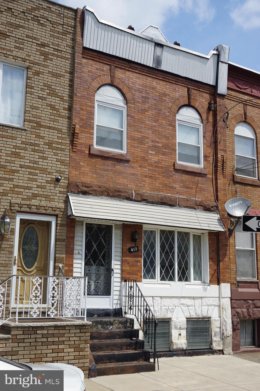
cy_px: 196
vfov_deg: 46.4
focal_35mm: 42
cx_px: 130
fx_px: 456
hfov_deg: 31.8
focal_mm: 28
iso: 100
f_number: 11
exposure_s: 1/200
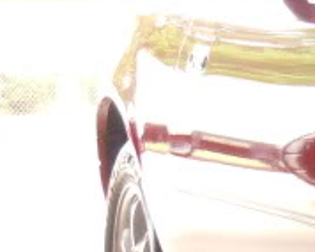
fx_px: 2412
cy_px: 236
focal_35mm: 259
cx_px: 490
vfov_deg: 6.0
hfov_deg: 7.3
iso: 400
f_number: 4
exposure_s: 1/80
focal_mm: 10.6
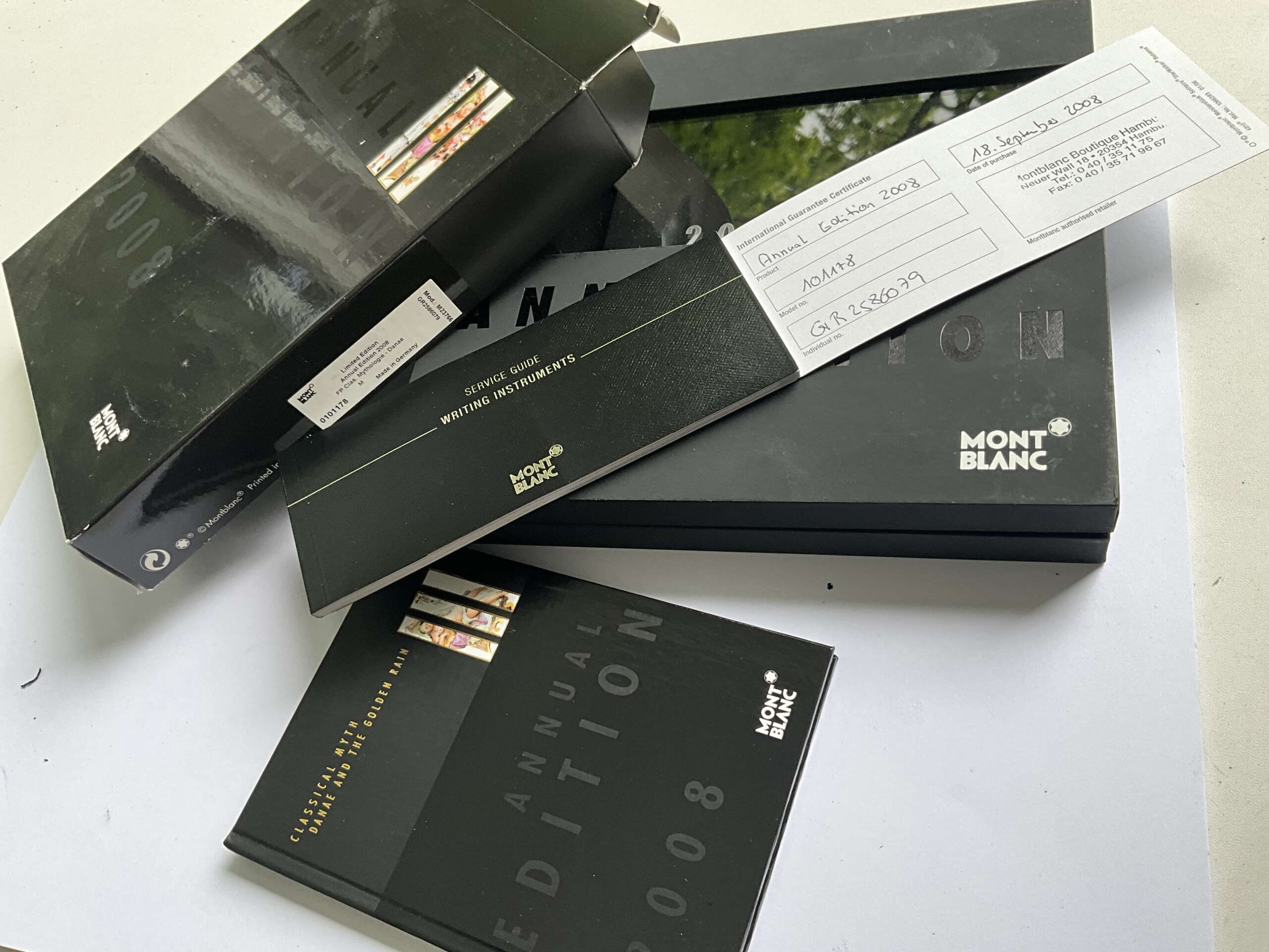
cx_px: 634
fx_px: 1063
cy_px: 476
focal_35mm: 29
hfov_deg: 61.7
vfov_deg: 48.2
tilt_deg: -56.3
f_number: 1.8
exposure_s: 1/122
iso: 32
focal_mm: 3
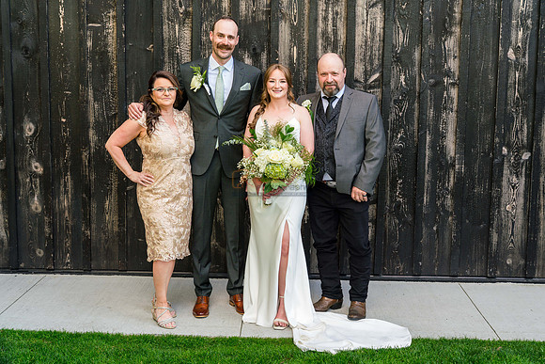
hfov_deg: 40.8
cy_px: 182
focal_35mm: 48
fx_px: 733
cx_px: 272
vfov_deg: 27.8
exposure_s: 1/320
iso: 400
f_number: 4.5
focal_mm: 48
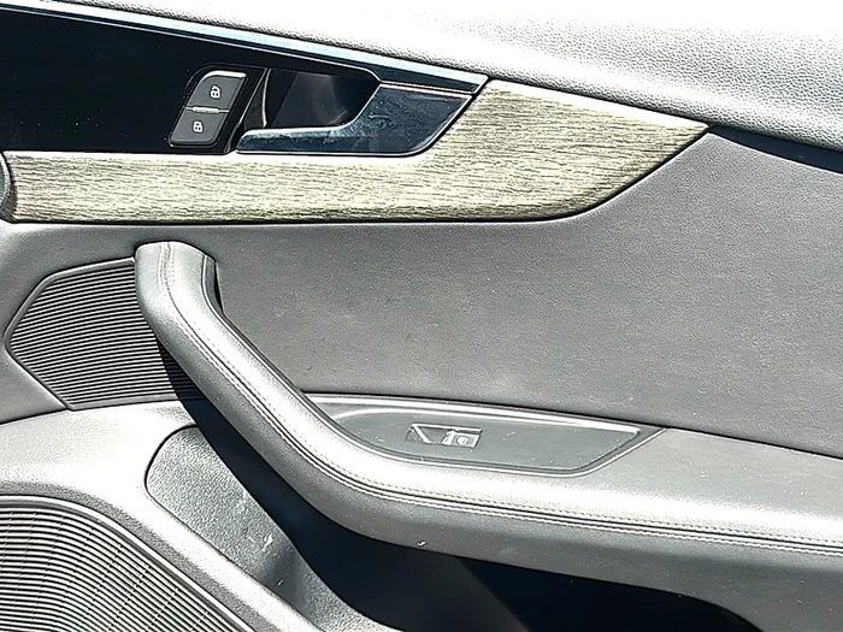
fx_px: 1193
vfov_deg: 29.7
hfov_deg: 38.9
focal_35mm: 49
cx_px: 422
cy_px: 316
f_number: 1.78
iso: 80
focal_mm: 6.86
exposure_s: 1/991
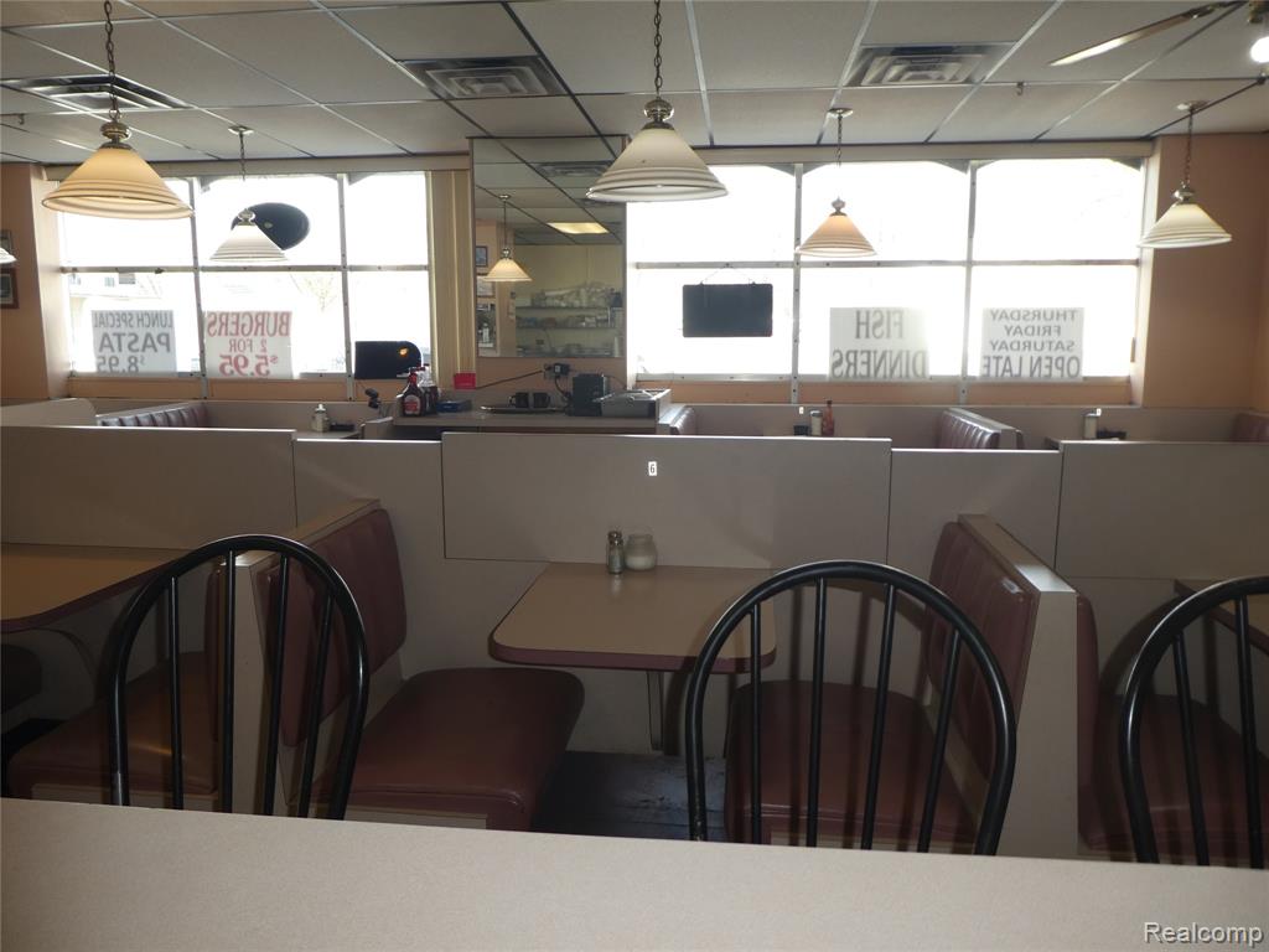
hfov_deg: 71.6
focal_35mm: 24
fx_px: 880
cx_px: 634
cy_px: 476
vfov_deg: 56.8
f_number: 3.3
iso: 100
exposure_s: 1/60
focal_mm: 4.3
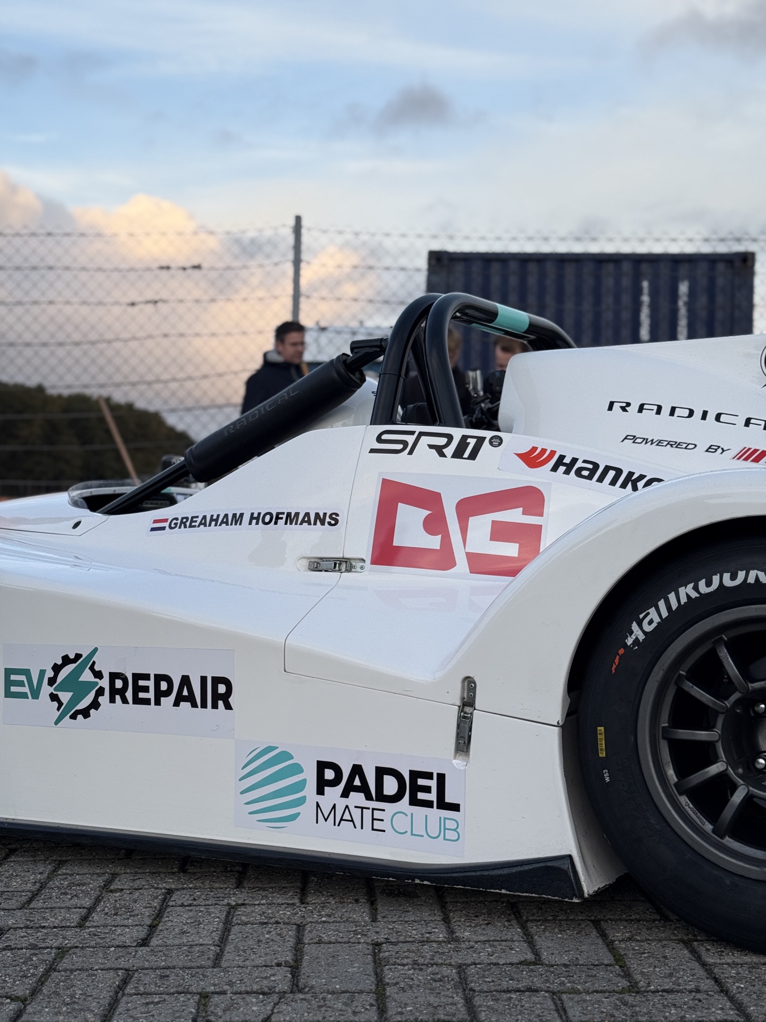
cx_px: 383
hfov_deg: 30.3
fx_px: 1416
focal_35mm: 48
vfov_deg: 39.7
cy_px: 511
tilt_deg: +0.3
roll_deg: -1.4
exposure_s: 1/786
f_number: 1.78
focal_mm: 6.76
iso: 64
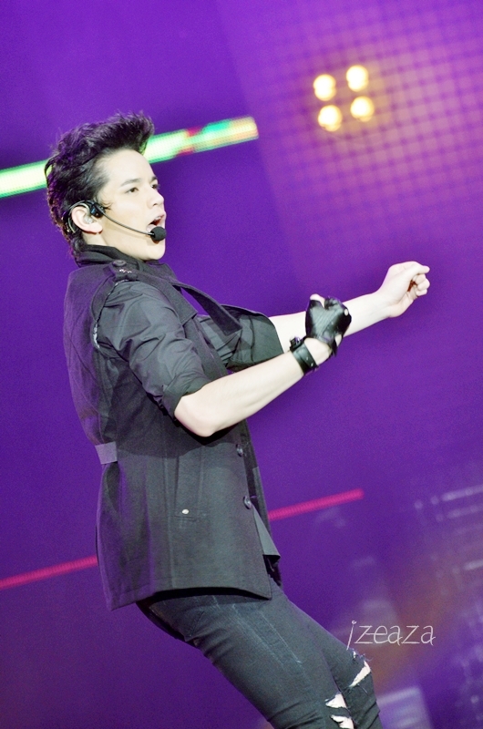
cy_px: 364
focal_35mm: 262
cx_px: 242
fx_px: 5305
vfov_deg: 7.9
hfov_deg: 5.2
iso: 1000
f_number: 5.6
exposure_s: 1/100
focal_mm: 175
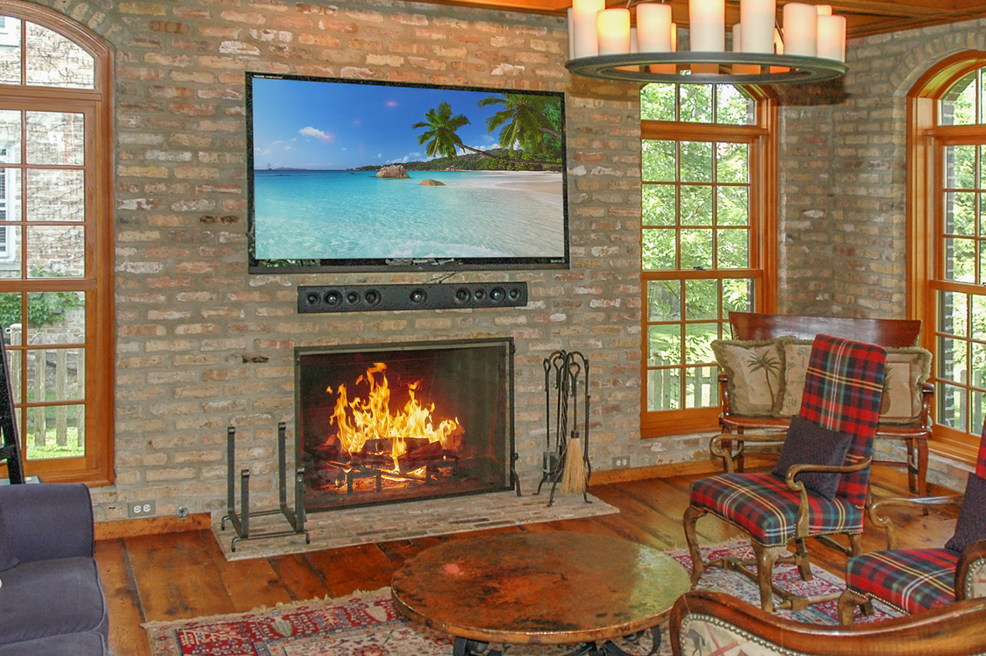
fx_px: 1067
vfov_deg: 34.2
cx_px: 604
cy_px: 332
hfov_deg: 49.2
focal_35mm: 39
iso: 320
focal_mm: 18
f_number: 3.5
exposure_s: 1/125
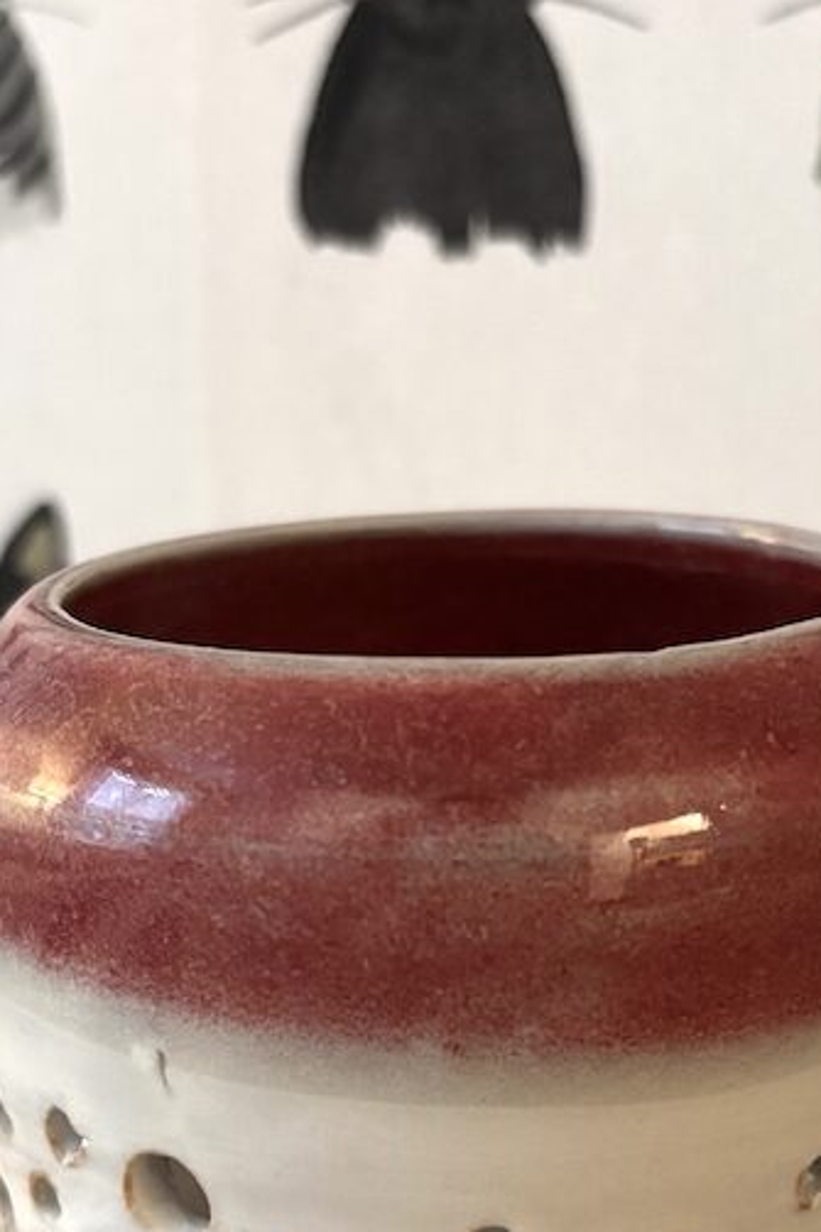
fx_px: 1472
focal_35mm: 43
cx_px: 417
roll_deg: -2.5
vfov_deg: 45.4
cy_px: 664
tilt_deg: -20.1
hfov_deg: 31.2
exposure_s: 1/40
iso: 500
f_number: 1.6
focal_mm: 5.96
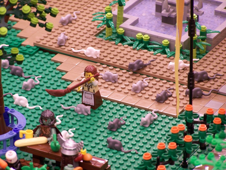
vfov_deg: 6.2
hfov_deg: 8.3
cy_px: 85
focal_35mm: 238
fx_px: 1554
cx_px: 113
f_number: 3.3
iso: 80
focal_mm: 39.5
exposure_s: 1/2
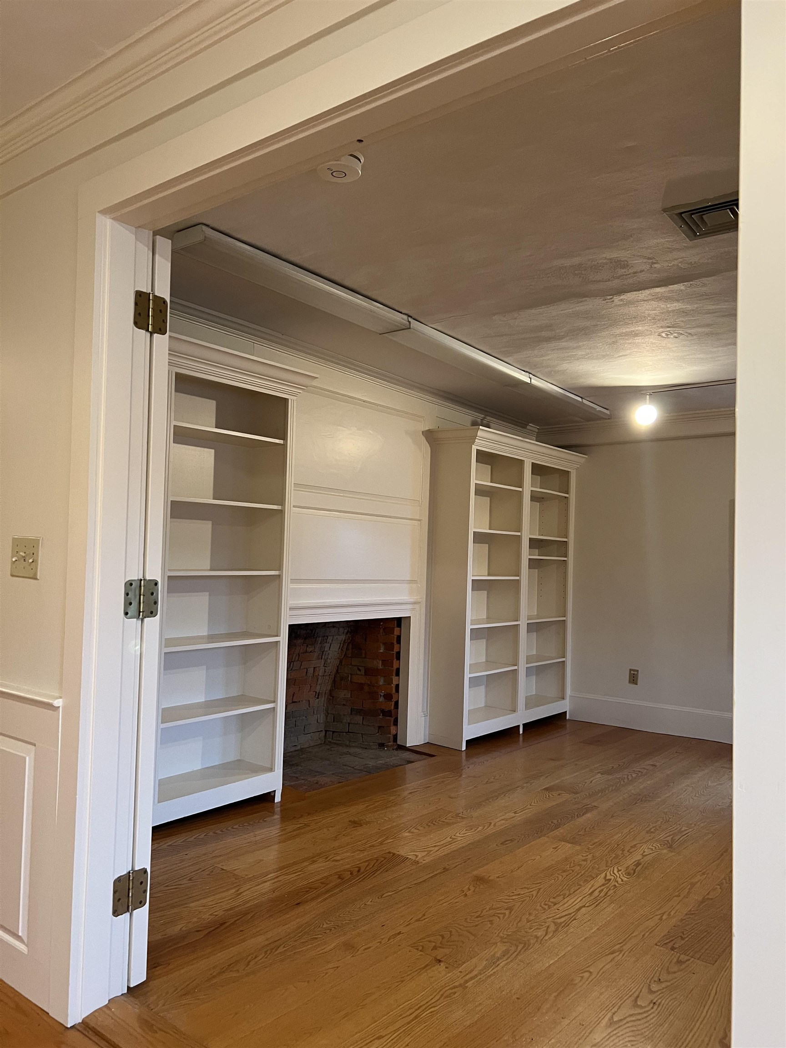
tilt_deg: +2.9
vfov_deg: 67.3
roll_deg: -1.6
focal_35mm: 26
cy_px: 524
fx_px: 787
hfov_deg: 53.1
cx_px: 393
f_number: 1.5
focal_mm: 5.7
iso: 200
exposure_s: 1/60
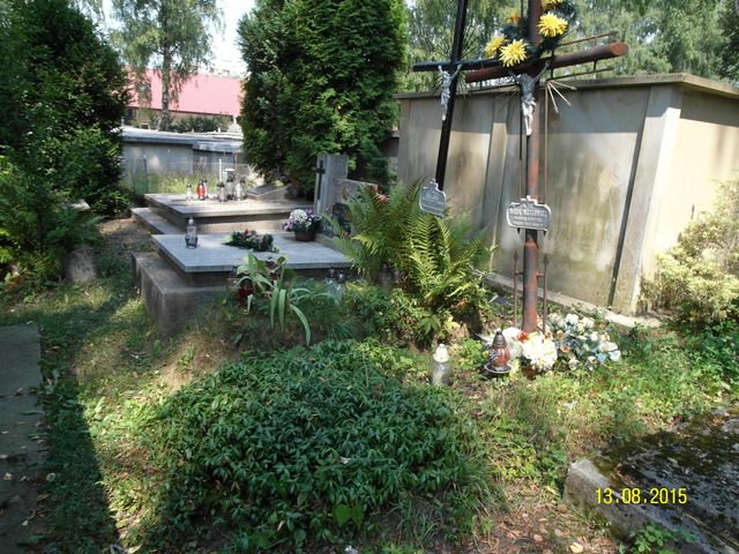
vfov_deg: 56.8
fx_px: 512
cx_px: 370
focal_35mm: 24
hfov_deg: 71.6
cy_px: 277
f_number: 3.9
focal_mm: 5.2
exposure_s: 1/180
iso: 80
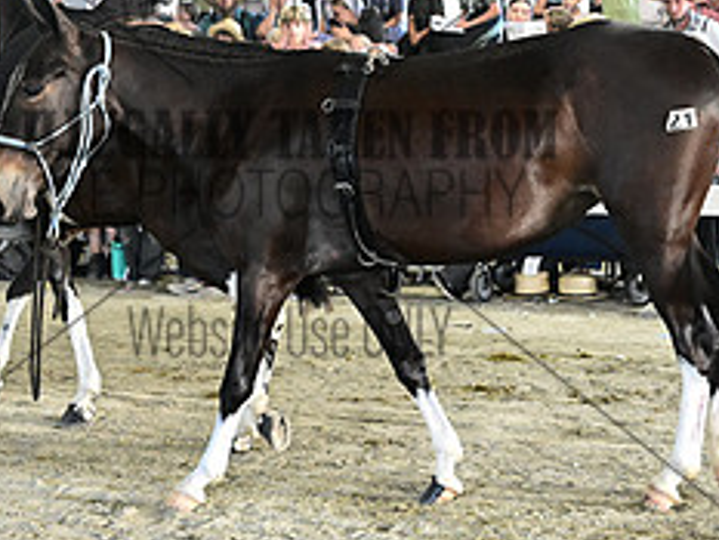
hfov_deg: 24.7
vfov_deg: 18.6
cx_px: 290
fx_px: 1642
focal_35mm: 79
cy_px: 159
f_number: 4
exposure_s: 1/357
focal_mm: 33
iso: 6400
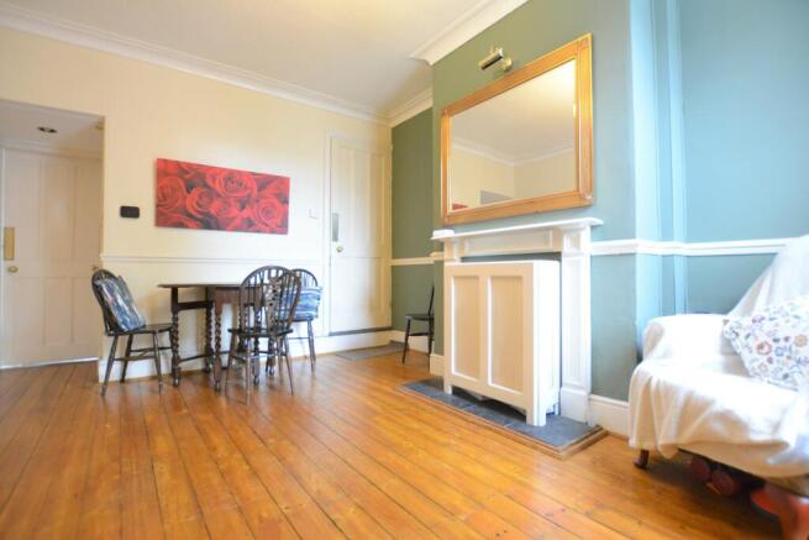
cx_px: 404
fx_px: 337
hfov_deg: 100.4
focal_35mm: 15
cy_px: 270
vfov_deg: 77.4
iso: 1600
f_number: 3.5
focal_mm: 10
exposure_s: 1/40
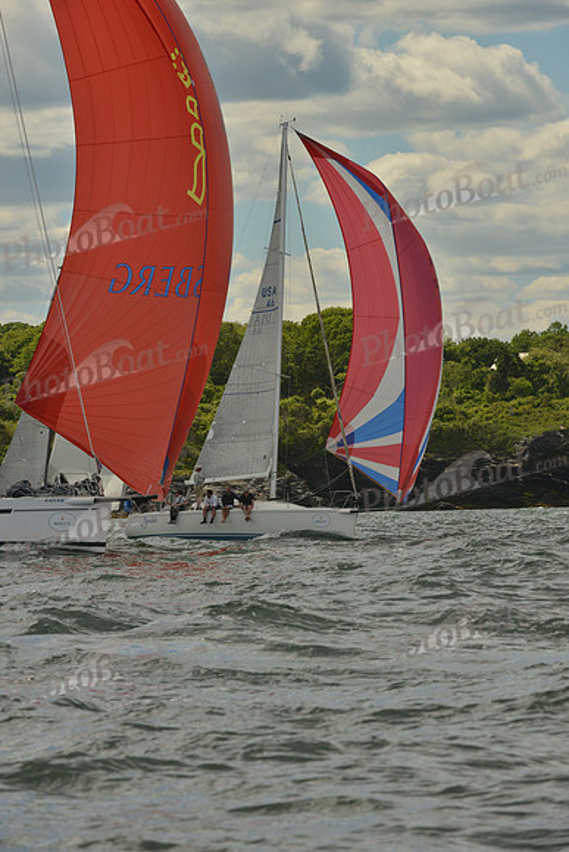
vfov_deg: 8.6
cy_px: 426
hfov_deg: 5.7
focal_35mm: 240
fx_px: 5686
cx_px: 284
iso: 400
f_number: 11
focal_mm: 240
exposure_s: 1/800
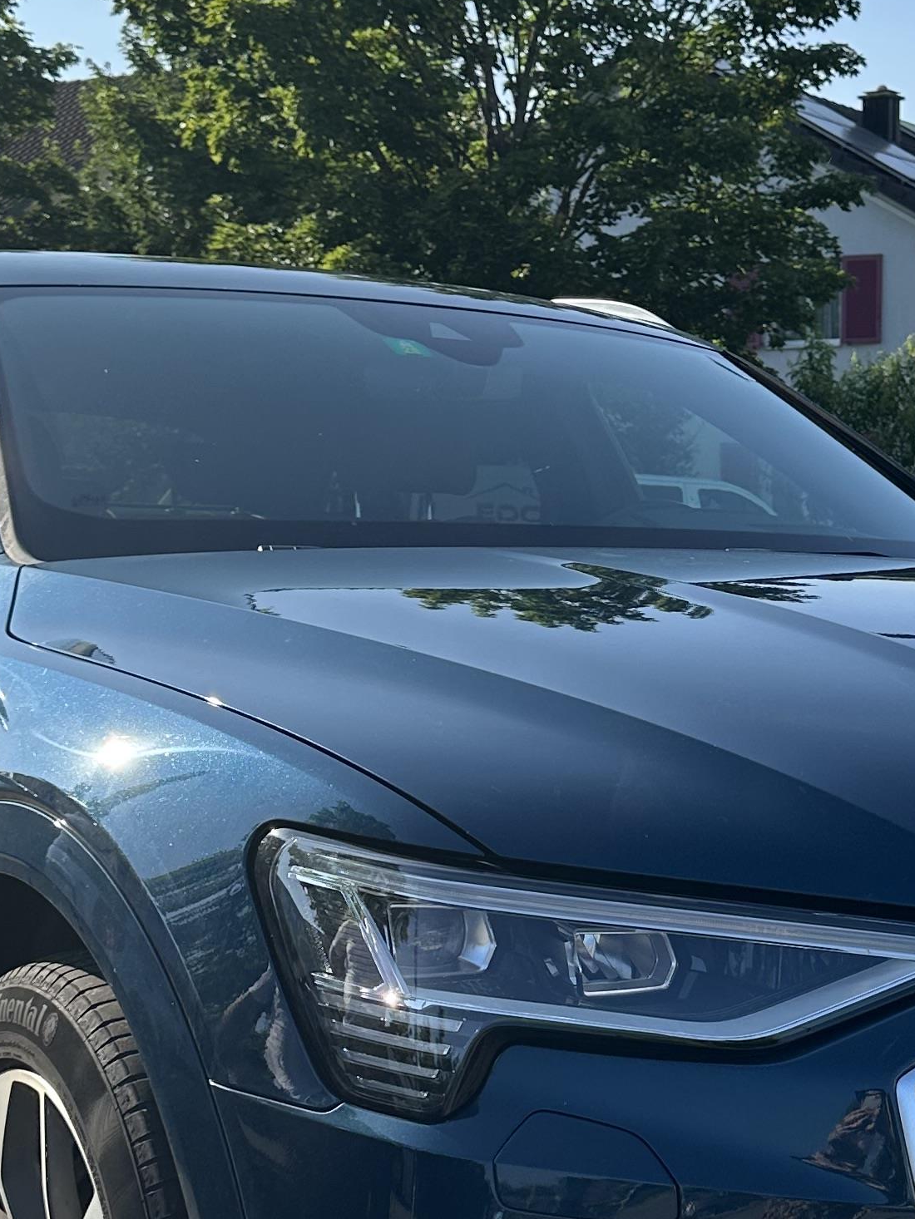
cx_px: 690
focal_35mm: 66
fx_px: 2325
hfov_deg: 22.1
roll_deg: -0.3
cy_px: 720
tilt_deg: -6.0
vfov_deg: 29.3
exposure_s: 1/3356
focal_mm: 6.86
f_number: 1.78
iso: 80
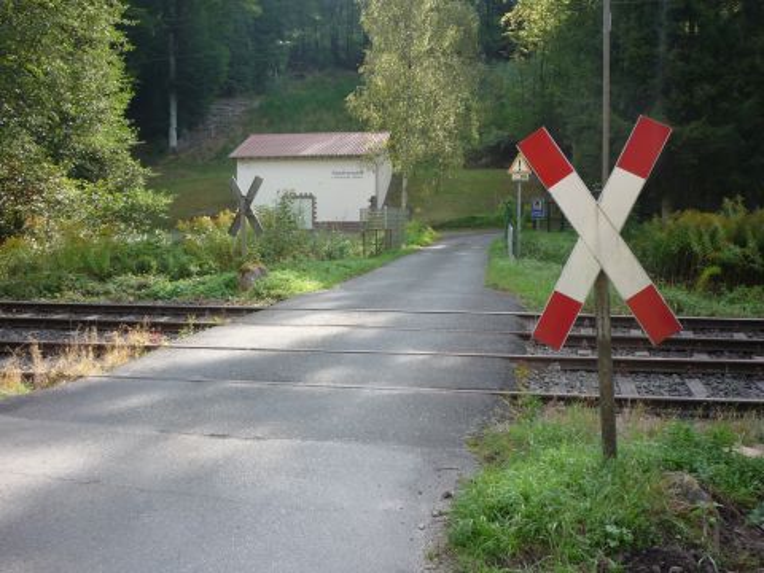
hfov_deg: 56.8
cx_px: 382
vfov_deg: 44.2
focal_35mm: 32
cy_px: 286
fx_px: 706
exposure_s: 1/125
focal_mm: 5.2
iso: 100
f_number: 4
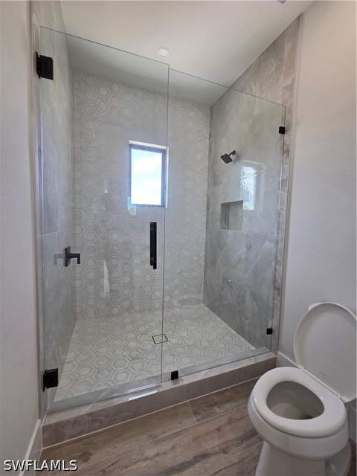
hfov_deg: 89.9
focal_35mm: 13
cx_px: 178
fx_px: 179
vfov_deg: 106.2
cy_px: 238
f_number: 2.2
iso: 125
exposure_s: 1/120
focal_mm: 2.2
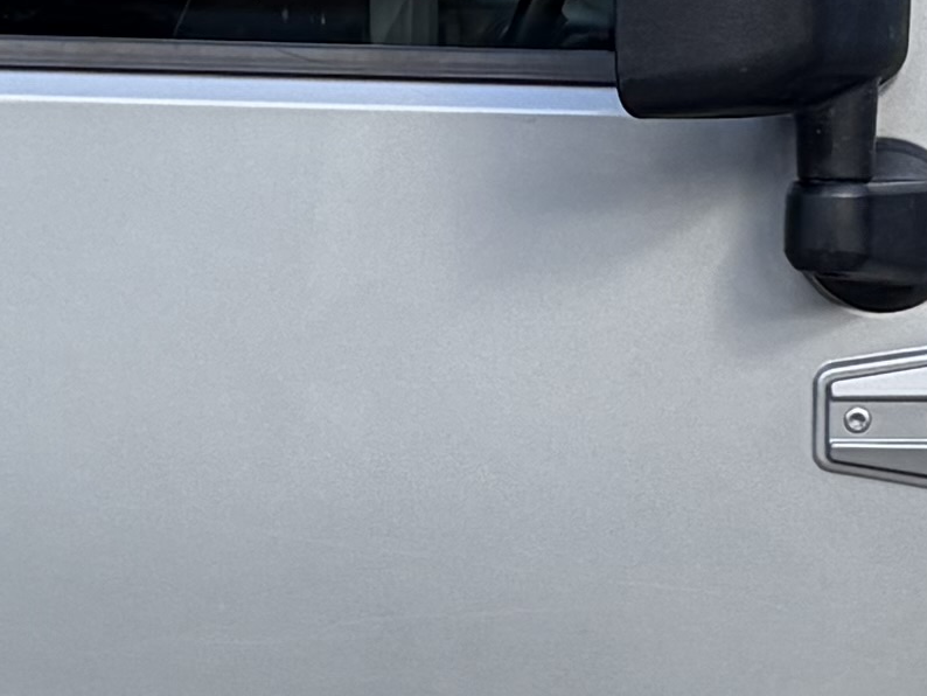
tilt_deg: -4.7
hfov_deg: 10.6
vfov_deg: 7.9
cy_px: 413
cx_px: 486
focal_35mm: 187
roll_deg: +1.2
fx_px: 5009
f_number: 1.6
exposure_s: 1/907
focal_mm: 5.96
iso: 64
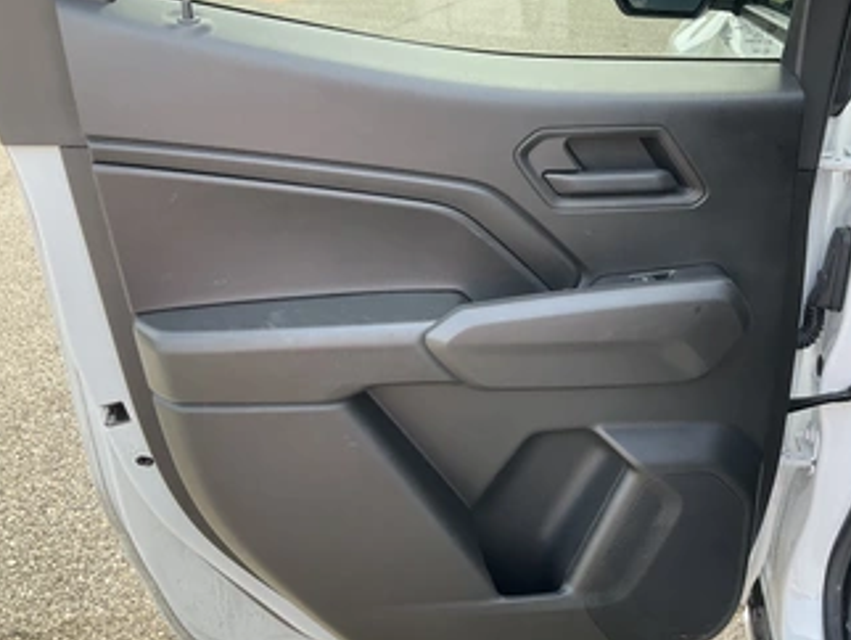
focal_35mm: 36
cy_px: 341
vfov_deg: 39.7
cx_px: 489
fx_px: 886
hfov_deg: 51.1
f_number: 1.8
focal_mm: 3
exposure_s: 1/180
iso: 25
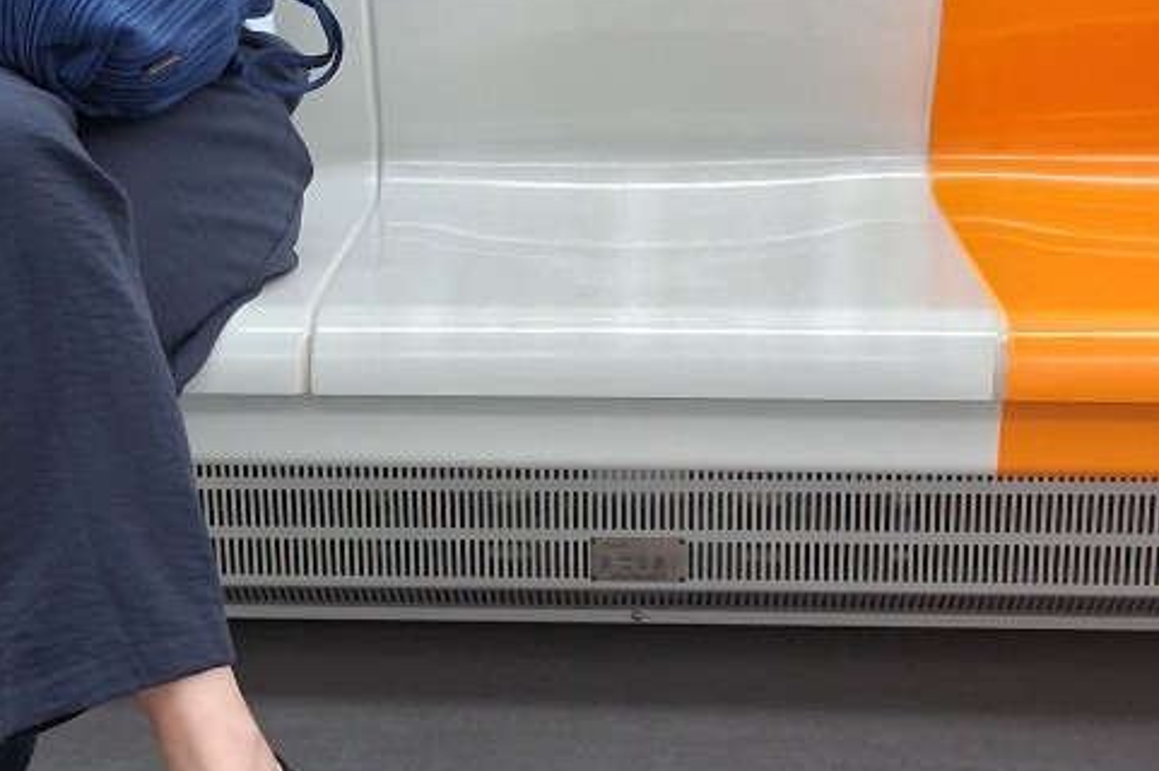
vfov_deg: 24.6
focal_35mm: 54
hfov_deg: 36.9
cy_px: 142
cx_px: 554
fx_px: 1737
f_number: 1.8
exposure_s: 1/60
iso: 400
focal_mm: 3.98
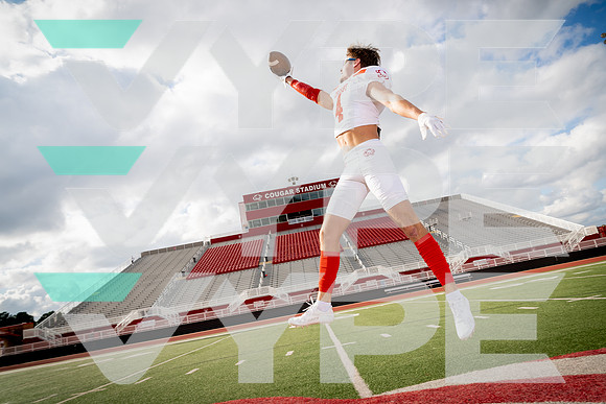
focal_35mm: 24
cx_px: 303
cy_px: 202
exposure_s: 1/250
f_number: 8
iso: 100
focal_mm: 24
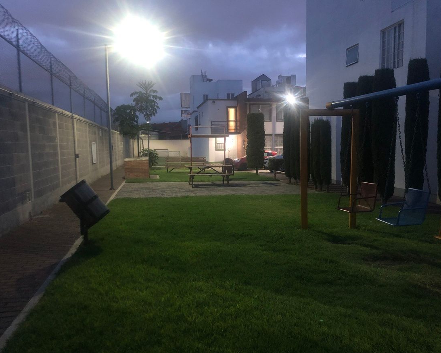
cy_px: 180
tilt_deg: -6.6
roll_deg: +0.1
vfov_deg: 48.5
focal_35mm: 30
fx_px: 392
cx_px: 221
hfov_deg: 58.8
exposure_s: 1/4
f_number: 1.8
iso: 160
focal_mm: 4
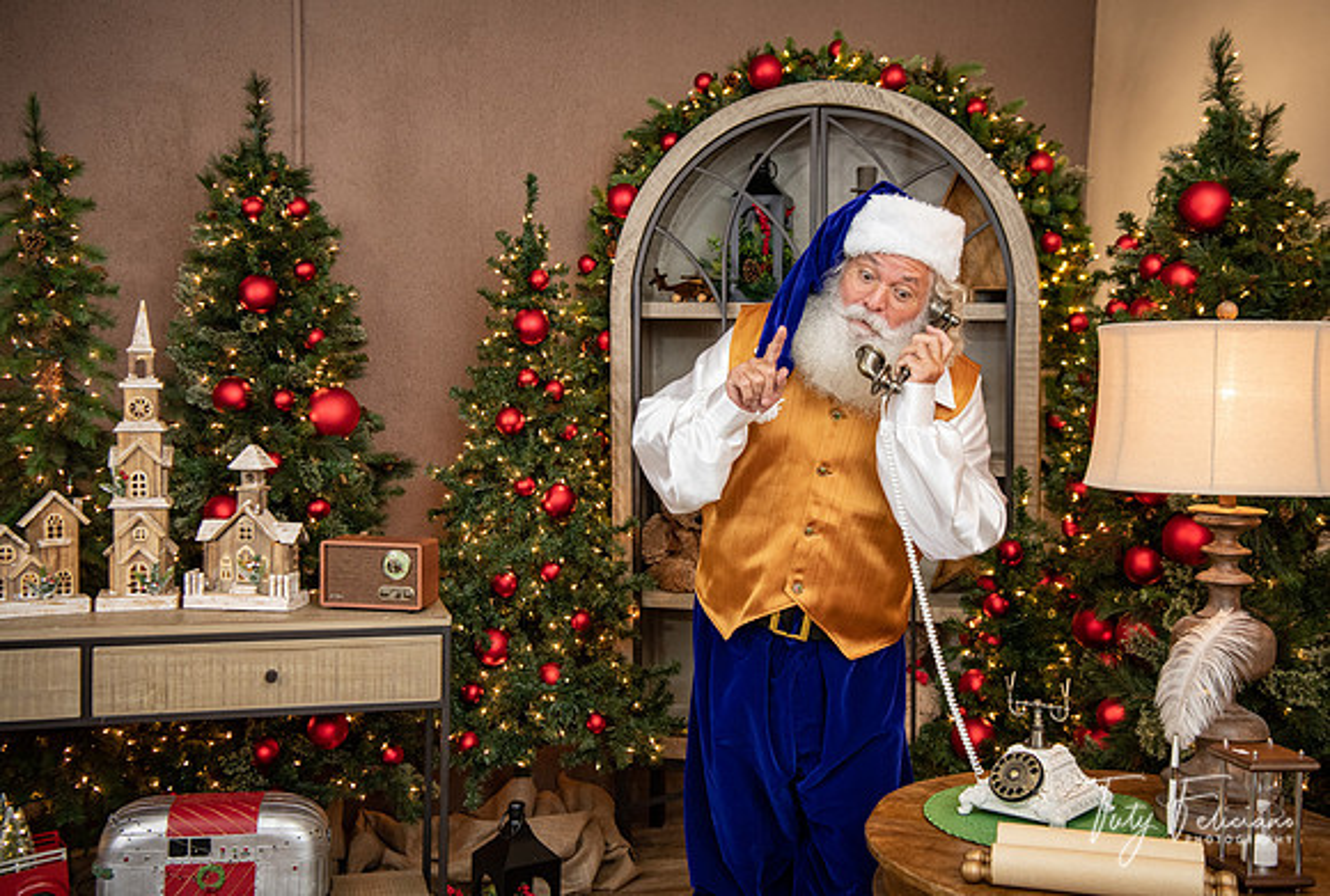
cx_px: 673
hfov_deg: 45.1
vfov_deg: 31.2
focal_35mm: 43
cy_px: 448
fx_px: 1603
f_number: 4.5
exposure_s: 1/125
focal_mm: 42
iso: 1250
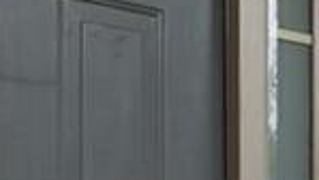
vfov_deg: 10.1
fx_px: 973
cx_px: 216
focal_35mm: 115
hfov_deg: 18.6
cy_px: 290
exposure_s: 1/100
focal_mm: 16
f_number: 16
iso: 320
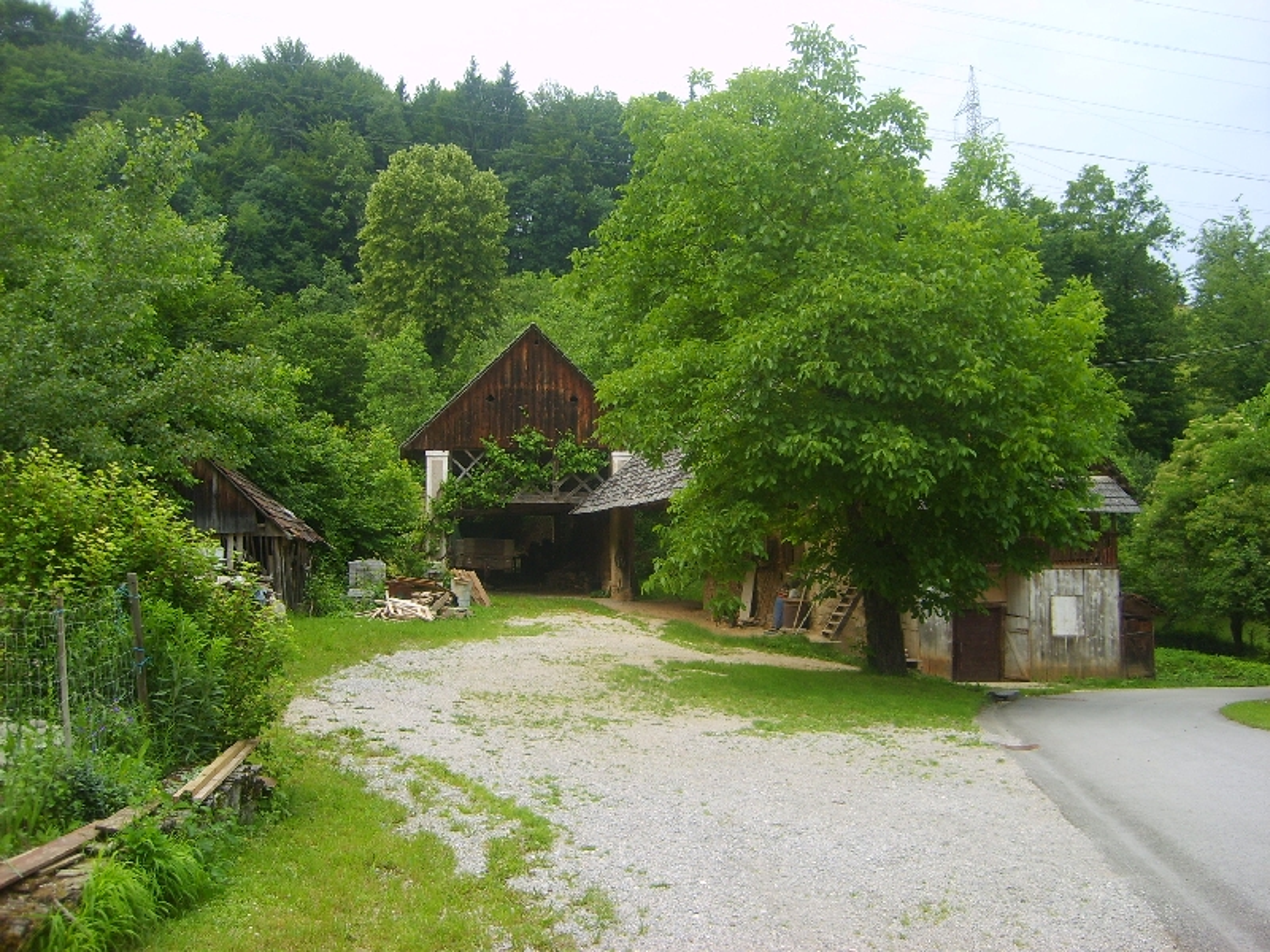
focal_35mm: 35
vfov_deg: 40.7
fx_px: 1284
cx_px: 635
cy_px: 476
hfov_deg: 52.6
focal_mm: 5.8
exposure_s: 1/250
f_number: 2.8
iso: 50
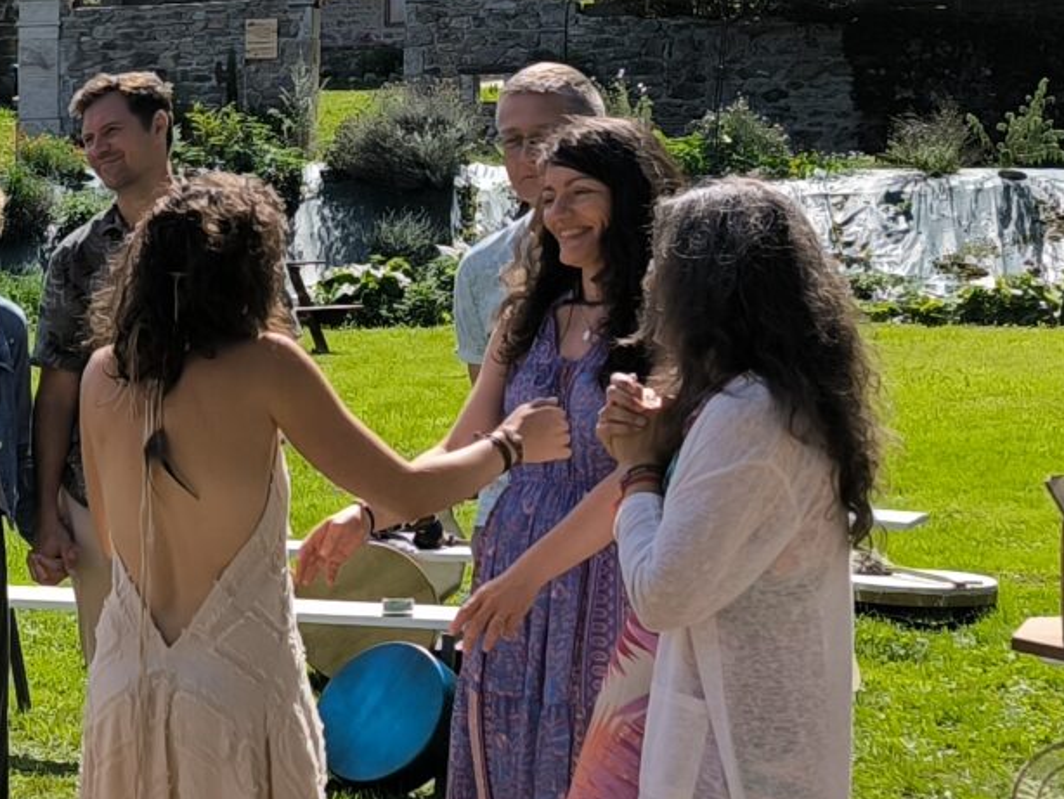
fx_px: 3075
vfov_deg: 14.8
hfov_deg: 17.6
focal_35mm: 100
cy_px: 400
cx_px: -527
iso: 50
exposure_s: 1/1300
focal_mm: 6.92
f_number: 1.9
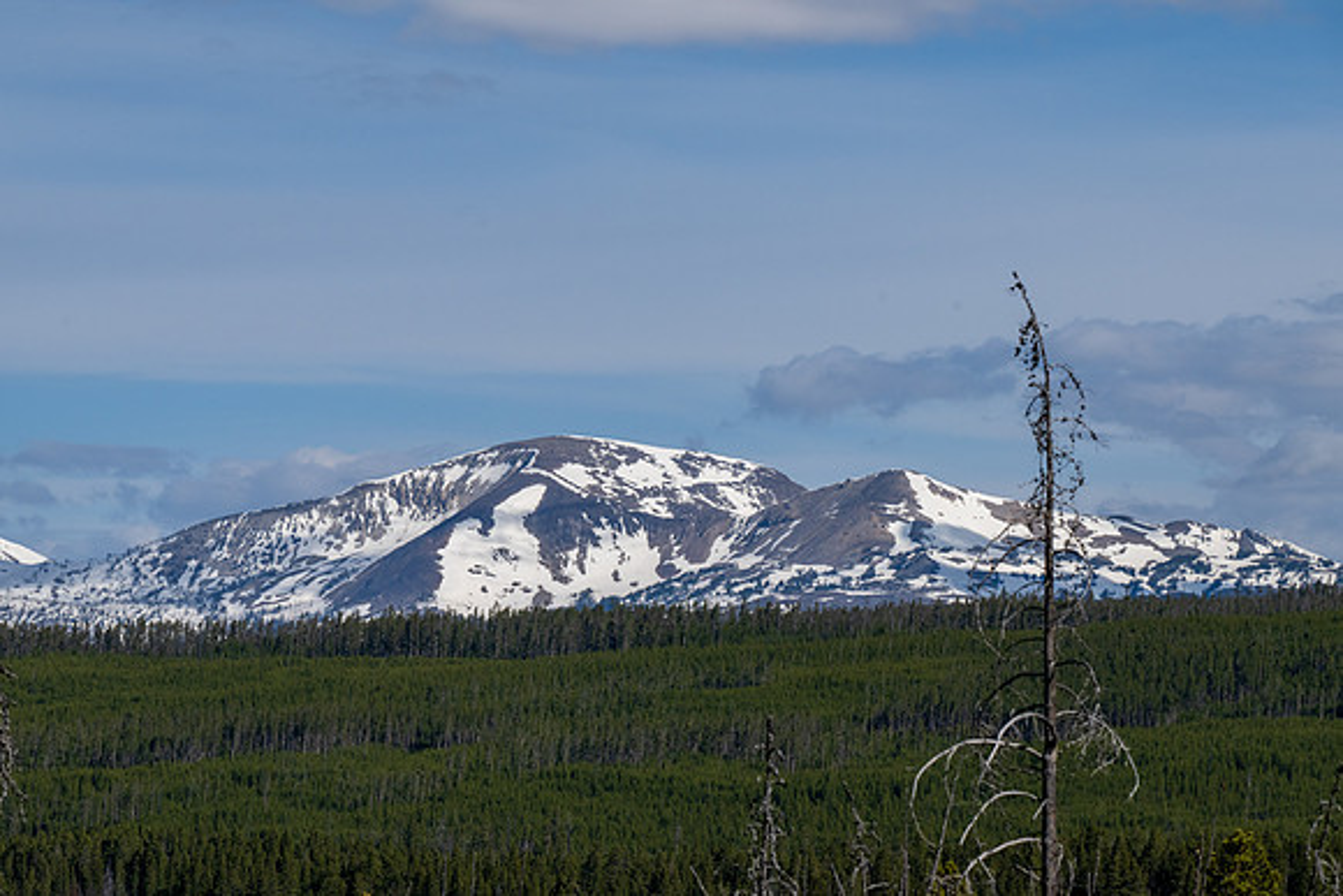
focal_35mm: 204
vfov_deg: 6.7
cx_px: 623
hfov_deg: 10.1
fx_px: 7630
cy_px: 509
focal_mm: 180
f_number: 11
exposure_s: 1/1600
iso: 400
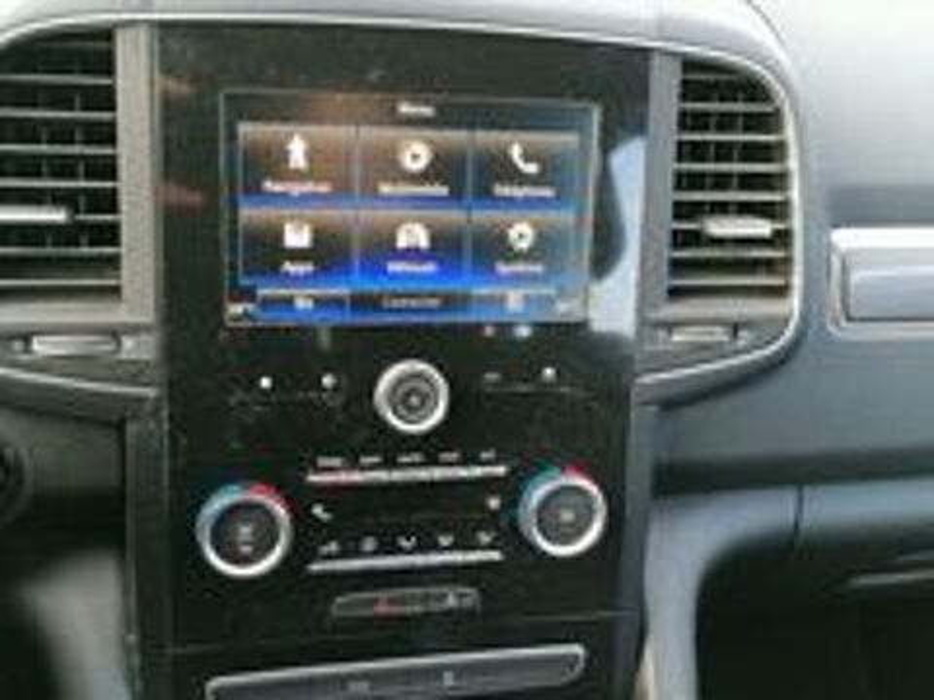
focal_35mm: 39
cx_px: 467
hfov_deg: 47.9
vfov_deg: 36.8
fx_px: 1052
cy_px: 350
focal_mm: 4.75
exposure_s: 1/50
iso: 100
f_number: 1.8
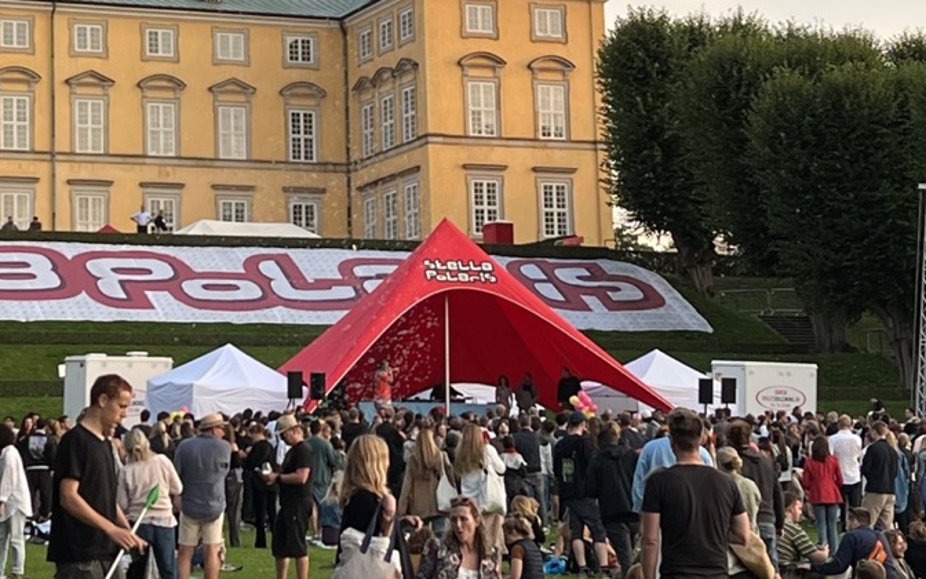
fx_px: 2675
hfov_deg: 19.5
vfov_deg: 12.3
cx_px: 277
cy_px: 74
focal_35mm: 106
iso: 40
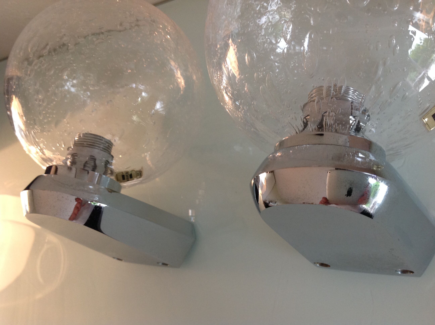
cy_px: 162
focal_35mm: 35
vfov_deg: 40.6
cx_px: 218
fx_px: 439
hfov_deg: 52.7
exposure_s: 1/15
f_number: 2.4
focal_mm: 4.28
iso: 100
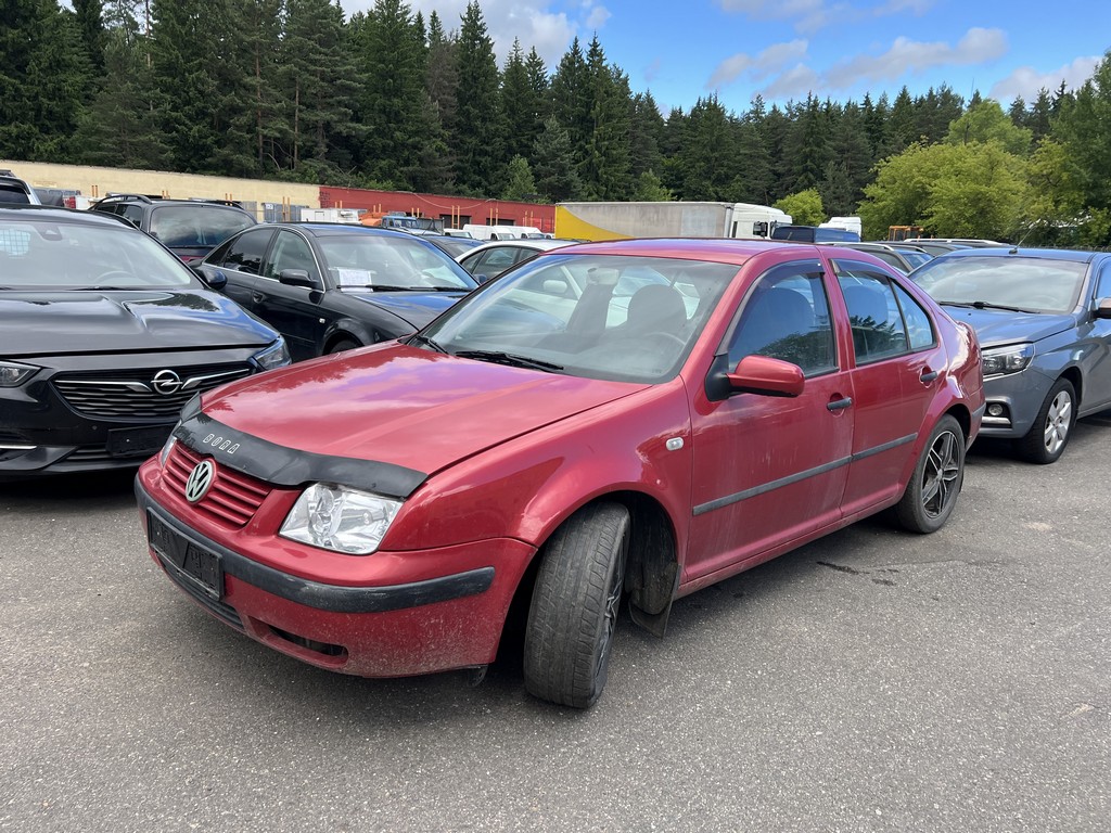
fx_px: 834
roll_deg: -0.6
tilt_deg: -12.2
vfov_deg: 53.1
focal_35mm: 26
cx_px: 556
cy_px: 416
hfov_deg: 67.3
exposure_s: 1/917
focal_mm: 5.7
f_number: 1.5
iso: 50
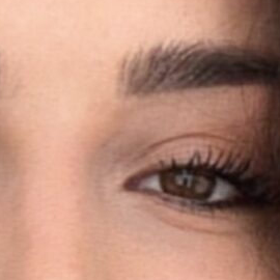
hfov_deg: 9.0
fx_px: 1766
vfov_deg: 8.2
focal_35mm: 193
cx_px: 46
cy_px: 700
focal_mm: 2.69
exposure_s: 1/101
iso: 80
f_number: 1.9
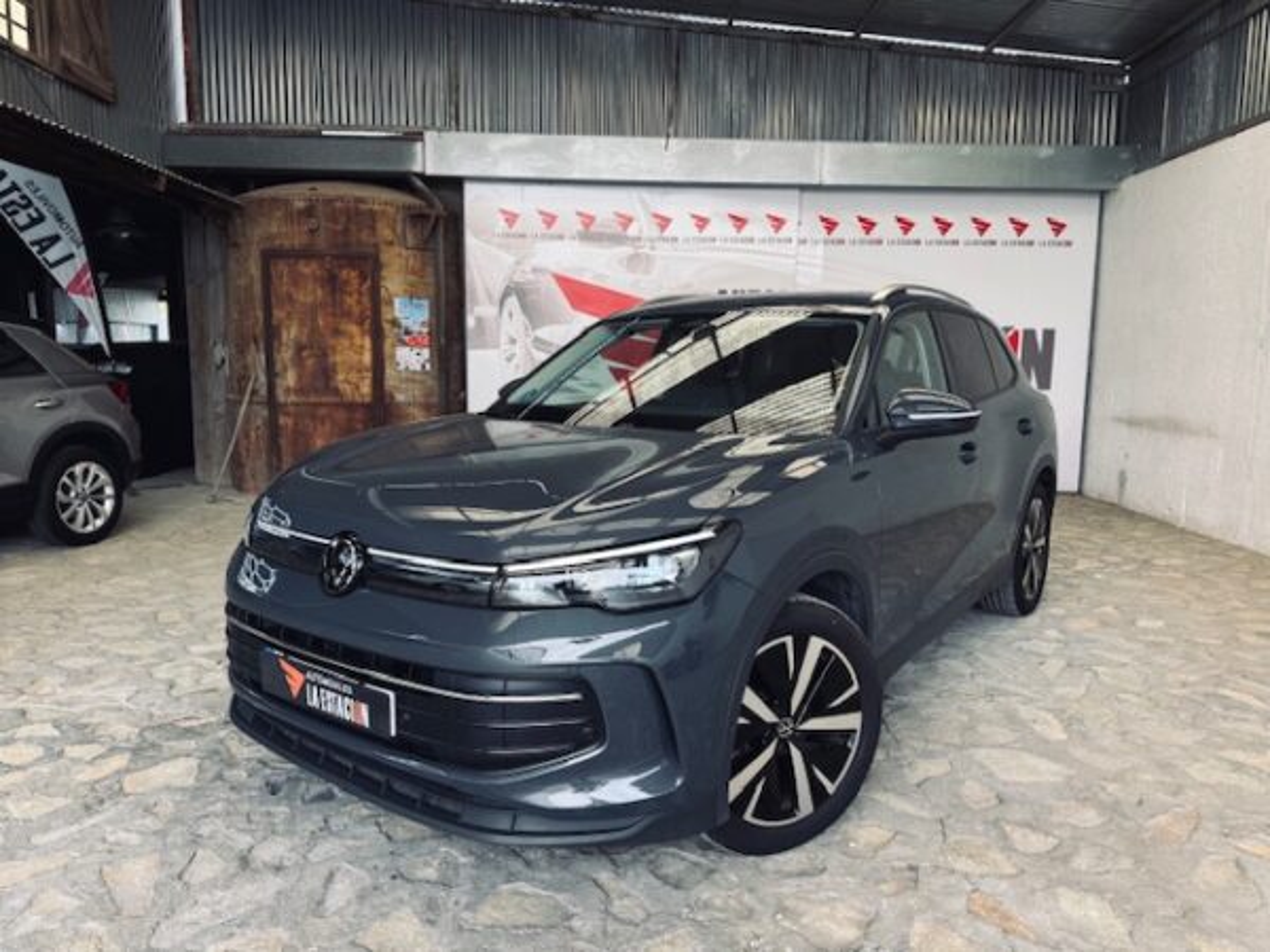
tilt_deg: -7.7
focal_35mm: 24
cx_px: 635
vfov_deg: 56.8
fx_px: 881
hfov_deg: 71.6
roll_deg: -0.4
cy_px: 476
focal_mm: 6.76
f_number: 1.78
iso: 100
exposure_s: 1/222
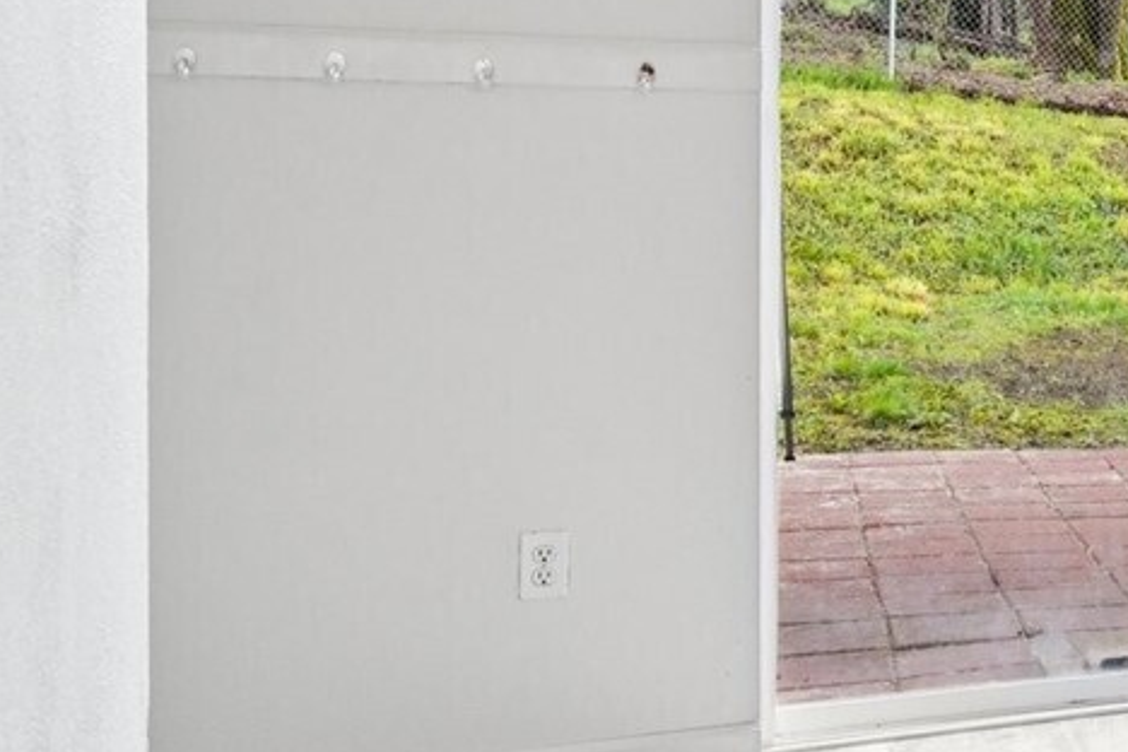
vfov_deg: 23.2
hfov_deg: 23.8
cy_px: 211
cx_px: 1852
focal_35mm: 58
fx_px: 1817
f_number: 8
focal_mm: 16
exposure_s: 1/50
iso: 1600
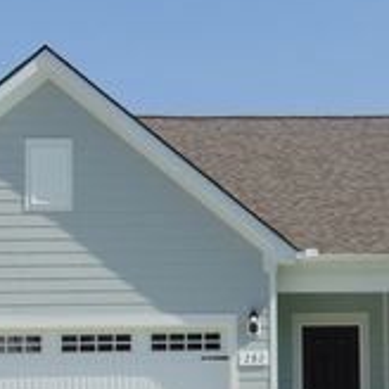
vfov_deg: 15.3
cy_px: 295
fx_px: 1437
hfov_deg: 15.2
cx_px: 377
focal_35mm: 113
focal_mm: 7.6
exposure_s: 1/250
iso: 80
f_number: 8.7
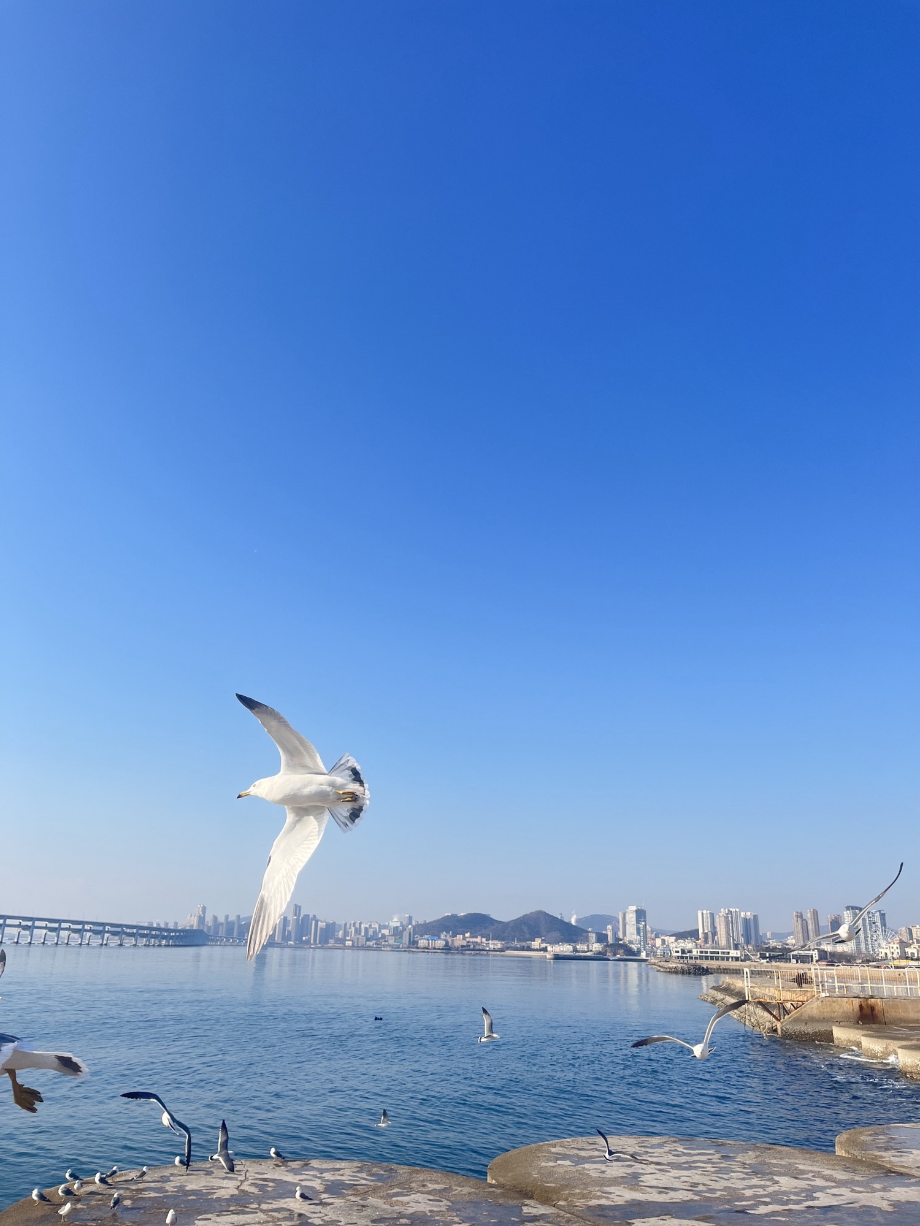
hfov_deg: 53.1
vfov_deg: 67.3
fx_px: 921
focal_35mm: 26
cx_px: 460
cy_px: 613
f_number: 1.6
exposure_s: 1/2222
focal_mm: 5.1
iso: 50
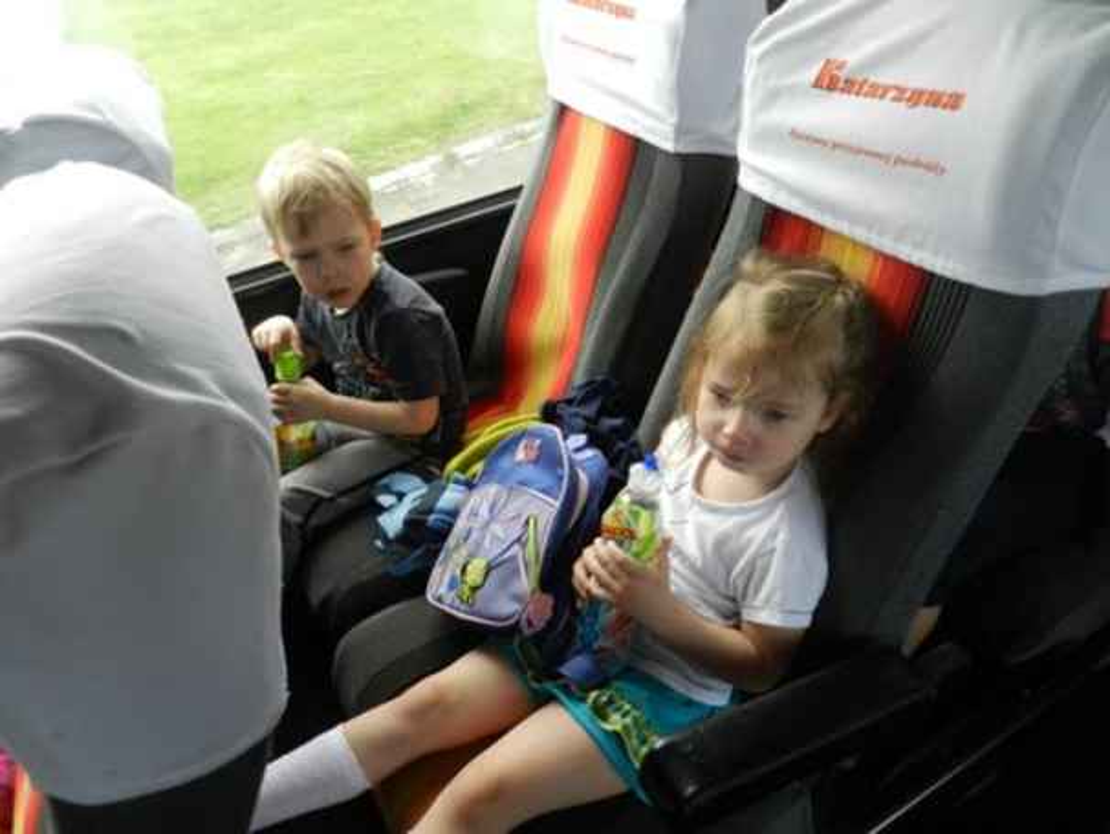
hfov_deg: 73.9
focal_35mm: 23
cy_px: 417
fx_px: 738
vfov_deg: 58.9
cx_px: 555
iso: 160
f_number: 3.4
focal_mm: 4
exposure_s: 1/160
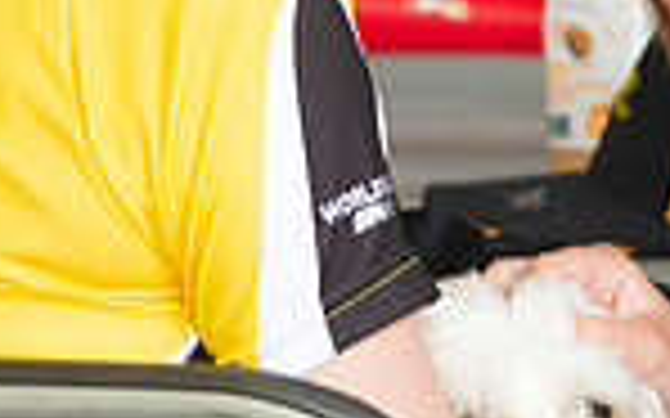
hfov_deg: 2.3
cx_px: 405
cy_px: 110
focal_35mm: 912
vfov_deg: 1.4
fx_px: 16647
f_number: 5.6
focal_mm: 230
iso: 1000
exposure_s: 1/250
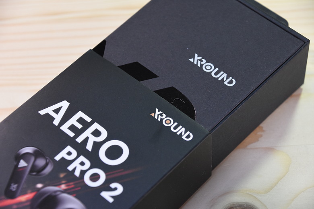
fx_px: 1112
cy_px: 104
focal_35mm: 128
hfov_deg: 16.1
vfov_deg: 10.8
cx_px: 157
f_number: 5.3
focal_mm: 85
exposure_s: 1/80
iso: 1600
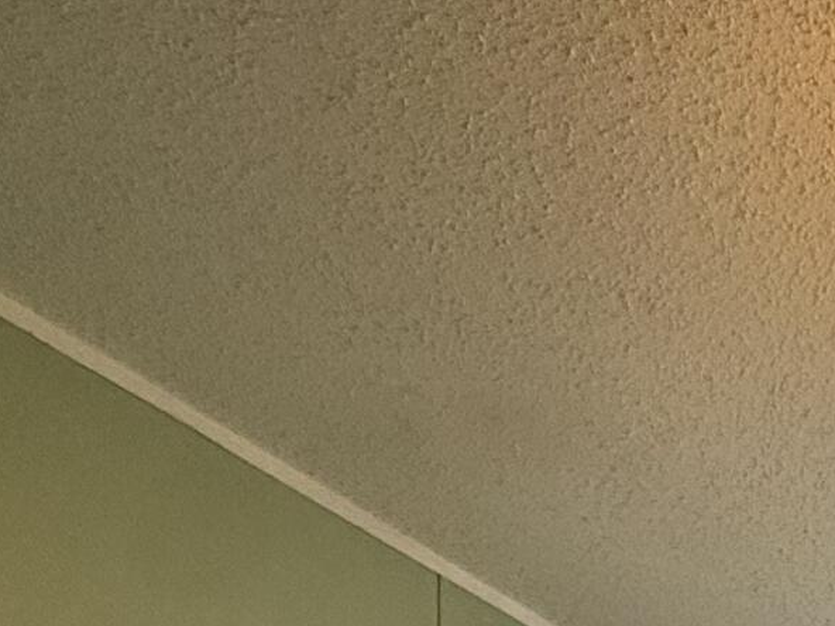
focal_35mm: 71
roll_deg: -0.8
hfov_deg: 26.5
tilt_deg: -3.3
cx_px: 753
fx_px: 1713
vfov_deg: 16.2
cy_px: 1244
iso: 200
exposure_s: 1/120
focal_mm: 2.22
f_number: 2.2
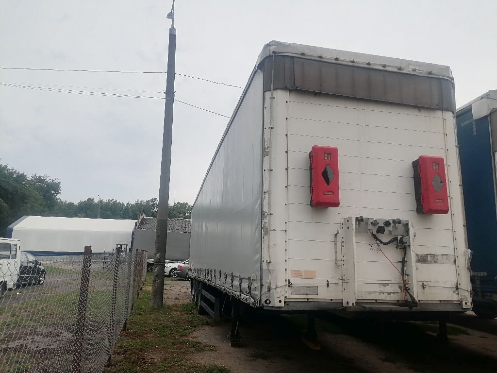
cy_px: 186
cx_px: 248
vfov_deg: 53.1
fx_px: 373
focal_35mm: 26
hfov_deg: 67.3
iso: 50
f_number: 1.8
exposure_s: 1/539
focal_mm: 4.25
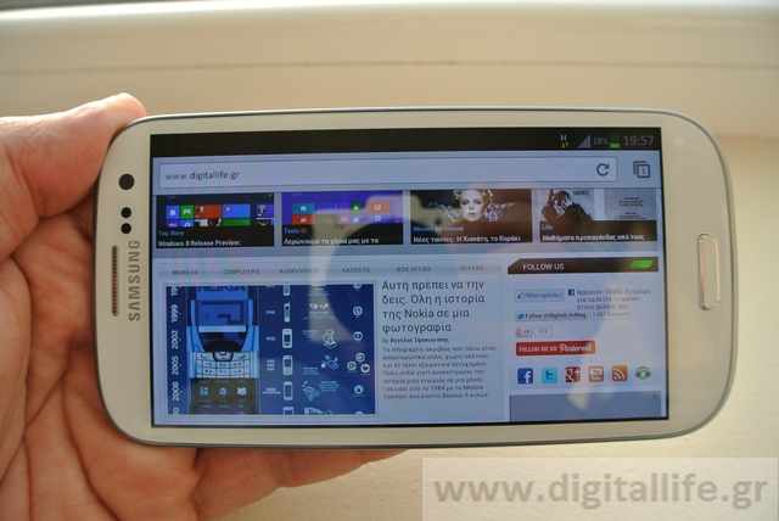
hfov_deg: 67.3
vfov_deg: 48.0
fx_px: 585
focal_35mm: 27
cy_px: 260
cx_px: 390
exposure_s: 1/125
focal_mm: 10
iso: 160
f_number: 5.6
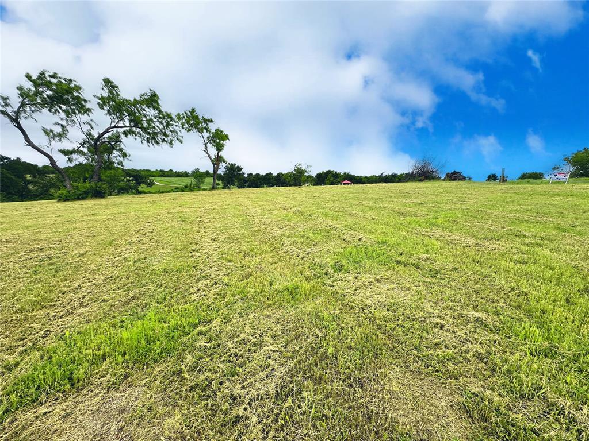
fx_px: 238
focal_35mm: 14
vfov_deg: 85.7
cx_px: 294
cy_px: 220
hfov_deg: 102.1
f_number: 2.2
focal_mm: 2.22
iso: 50
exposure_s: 1/2304
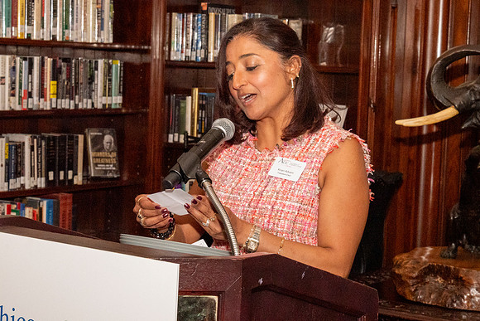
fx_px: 1120
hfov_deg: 24.2
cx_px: 240
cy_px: 160
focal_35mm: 84
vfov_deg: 16.3
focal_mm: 56
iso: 4000
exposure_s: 1/200
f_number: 11
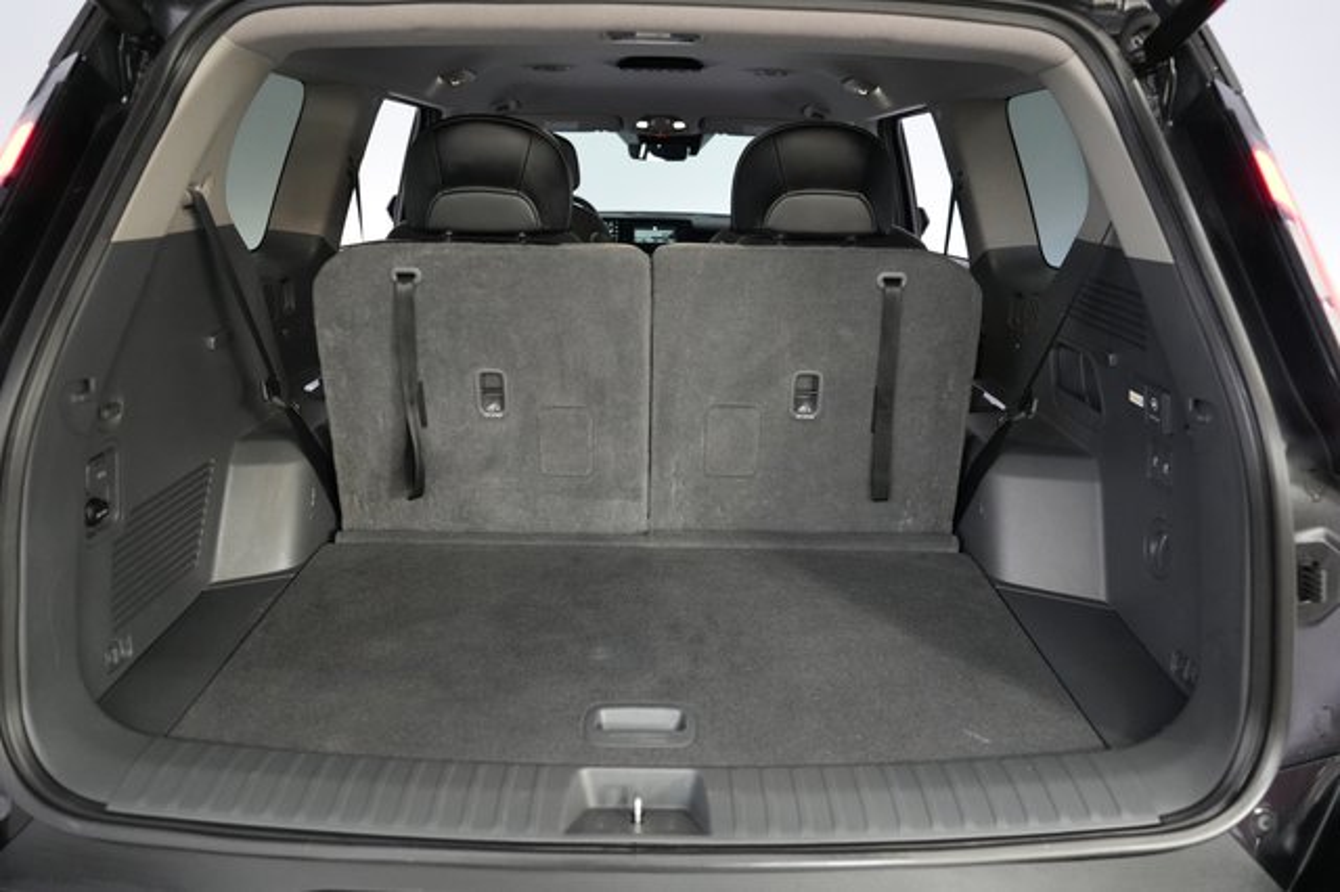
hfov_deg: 73.8
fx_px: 893
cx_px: 670
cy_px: 446
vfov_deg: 53.1
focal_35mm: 24
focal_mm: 24
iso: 5000
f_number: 2.8
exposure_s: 1/160
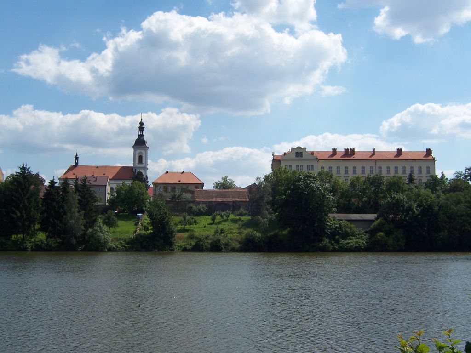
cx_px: 236
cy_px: 176
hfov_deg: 42.1
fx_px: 612
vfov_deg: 32.2
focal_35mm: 45
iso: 80
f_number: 5
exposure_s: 1/640
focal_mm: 7.7
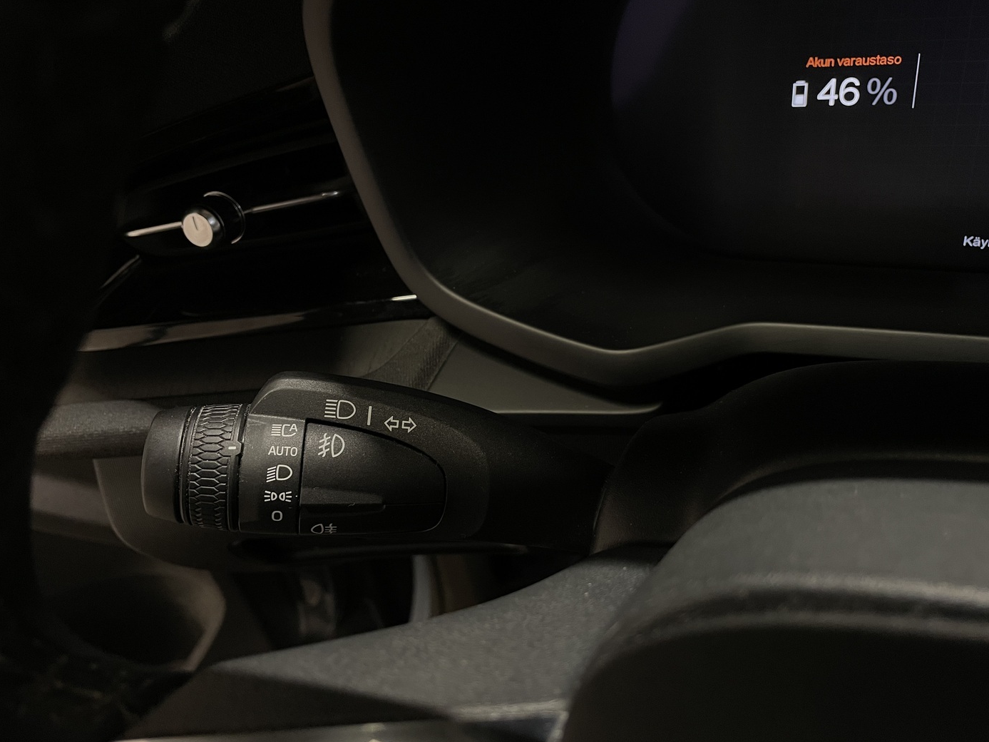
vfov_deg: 51.3
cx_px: 504
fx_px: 771
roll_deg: +14.4
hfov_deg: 65.3
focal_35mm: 27
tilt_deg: -39.8
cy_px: 380
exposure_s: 1/50
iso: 320
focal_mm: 4.2
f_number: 1.6
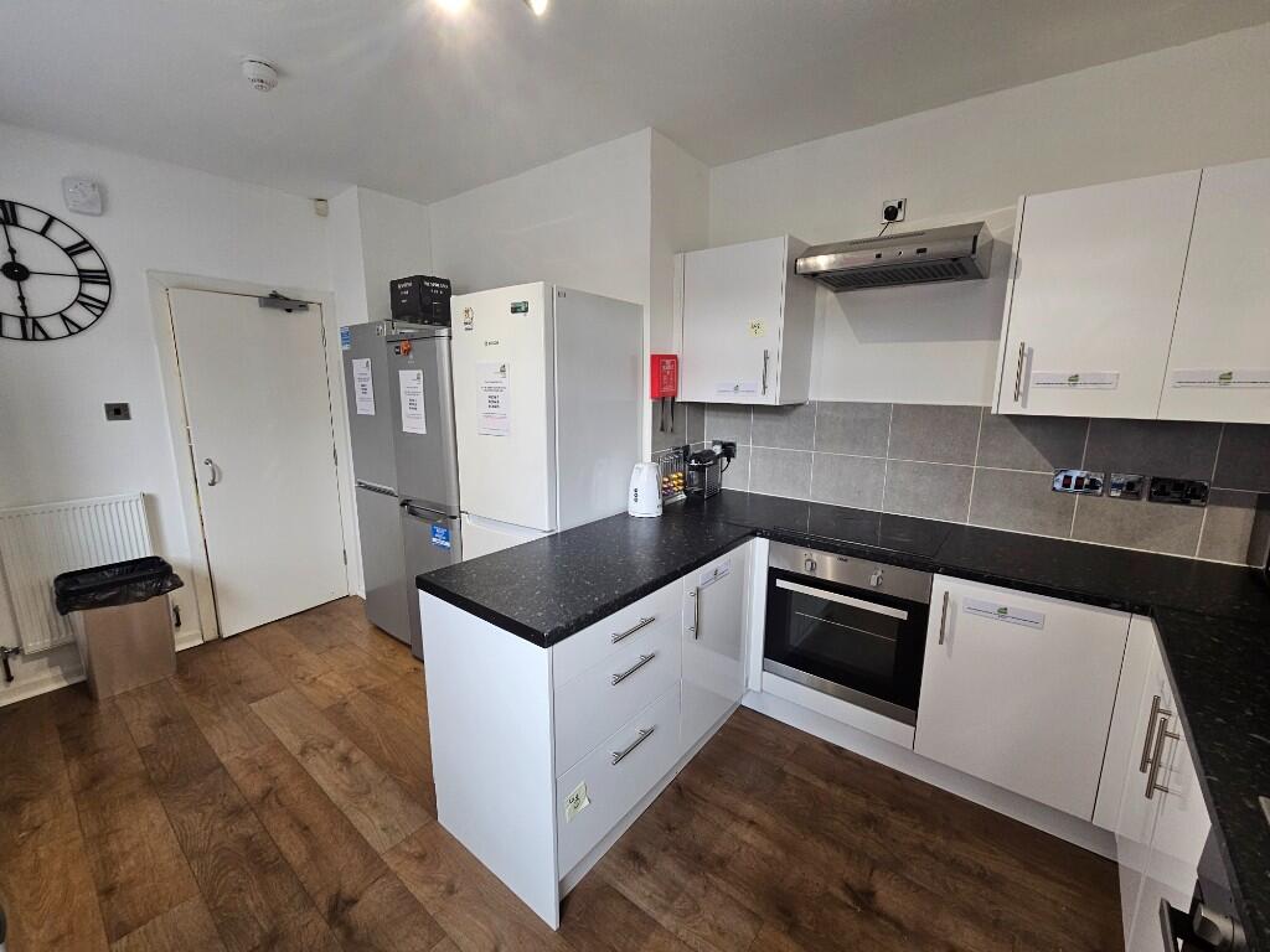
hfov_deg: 106.2
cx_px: 635
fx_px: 477
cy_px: 476
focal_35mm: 13
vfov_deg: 89.9
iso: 250
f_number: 2.2
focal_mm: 2.2
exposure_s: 1/71
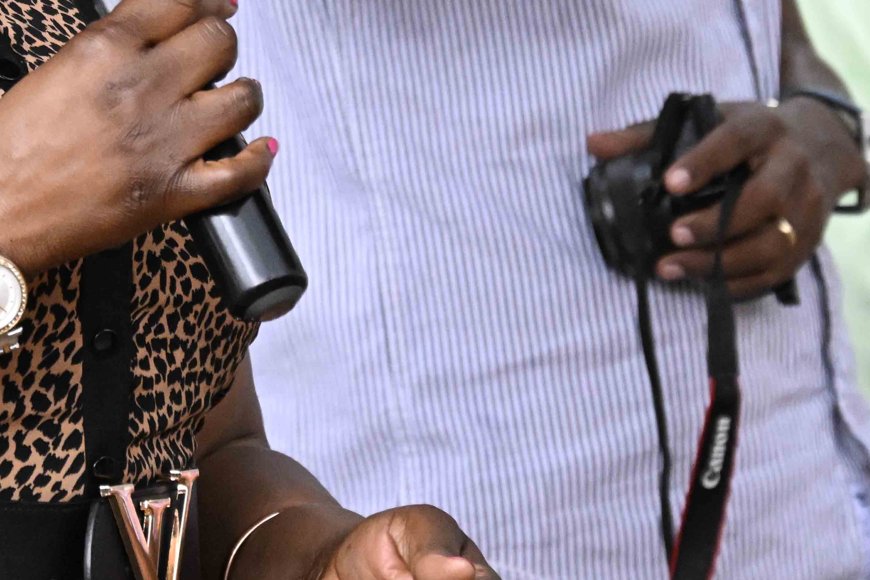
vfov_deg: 4.1
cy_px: -119
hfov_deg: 6.1
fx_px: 8095
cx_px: 56
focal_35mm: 335
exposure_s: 1/400
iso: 8000
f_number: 6.3
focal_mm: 115
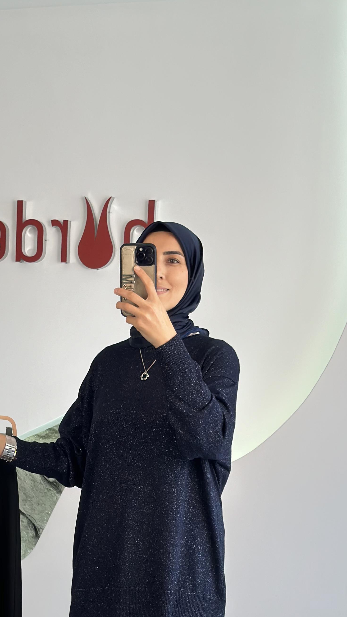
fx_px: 1325
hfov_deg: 14.8
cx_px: 58
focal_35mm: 81
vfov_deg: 25.8
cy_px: 472
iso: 64
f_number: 1.78
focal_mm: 6.86
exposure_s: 1/151
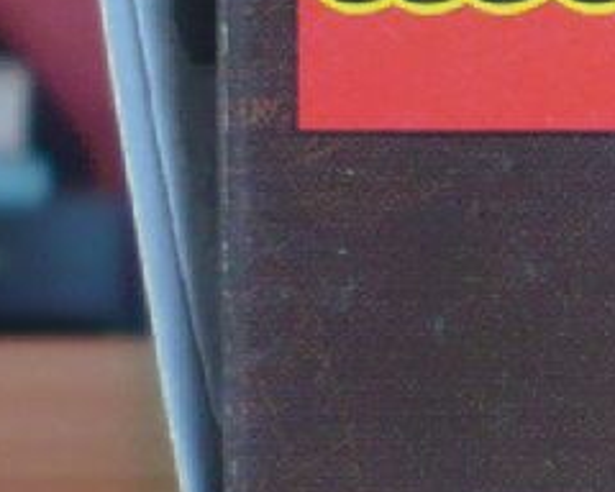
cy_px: 159
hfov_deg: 6.5
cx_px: 1593
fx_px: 5115
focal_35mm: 281
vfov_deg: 5.5
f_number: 2.8
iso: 100
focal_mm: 5.8
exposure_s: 1/30
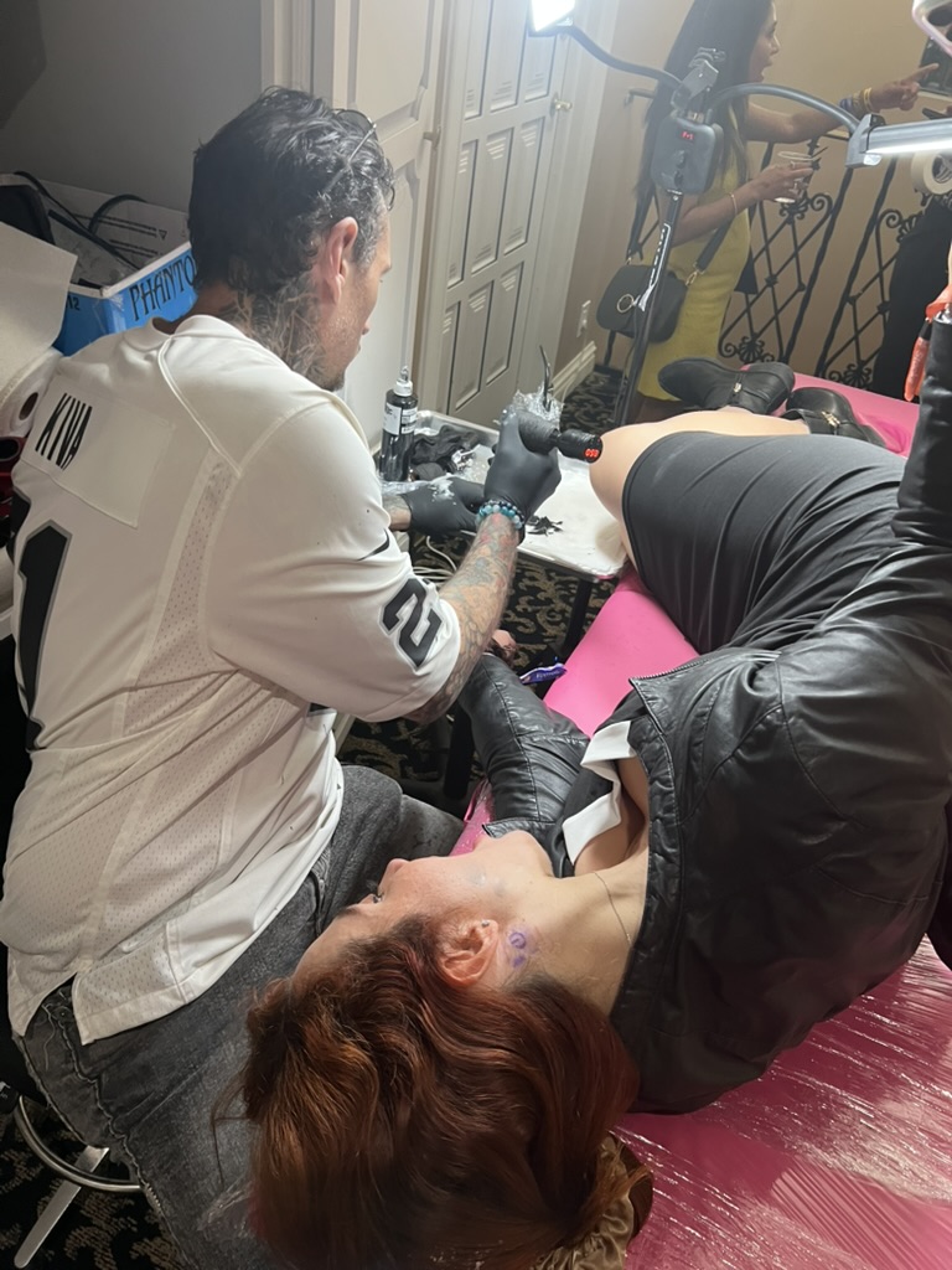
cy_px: 635
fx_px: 953
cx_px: 476
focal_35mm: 26
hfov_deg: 53.1
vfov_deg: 67.3
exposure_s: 1/60
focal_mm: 5.7
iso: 200
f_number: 1.5
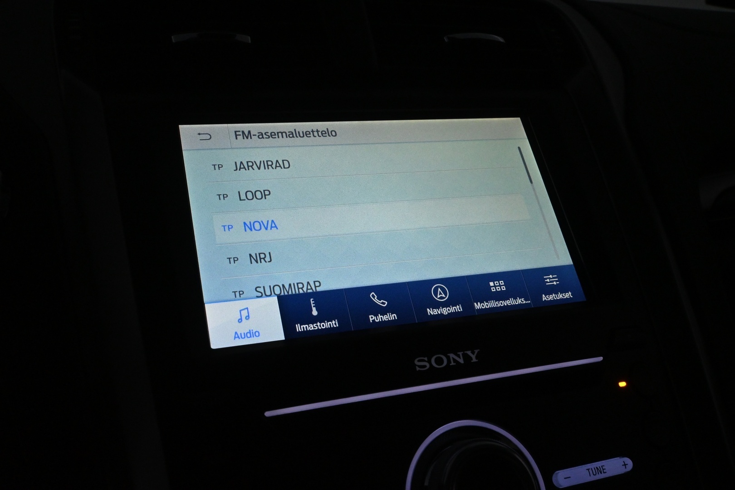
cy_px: 245
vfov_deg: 39.1
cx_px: 368
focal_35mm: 34
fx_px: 689
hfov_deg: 56.1
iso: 3200
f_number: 10
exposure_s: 1/400
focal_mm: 22.5
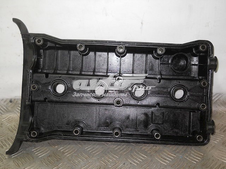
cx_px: 113
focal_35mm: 41
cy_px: 84
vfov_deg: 35.1
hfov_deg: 45.8
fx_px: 268
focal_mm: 6.72
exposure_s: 1/30
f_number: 3.1
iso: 80
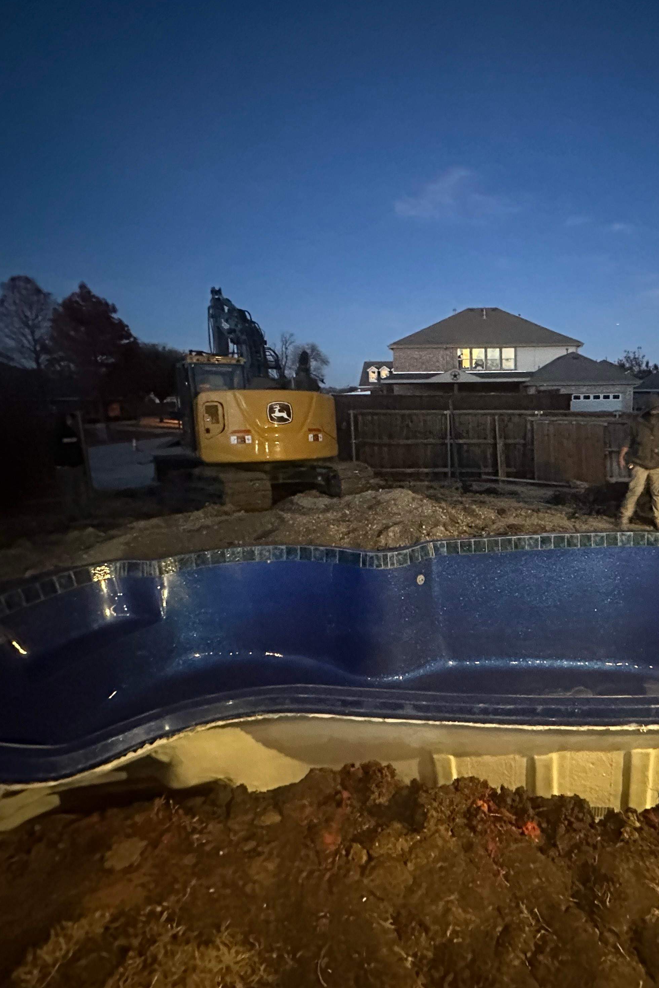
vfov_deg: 84.0
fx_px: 549
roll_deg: +0.6
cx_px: 479
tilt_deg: -10.5
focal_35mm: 20
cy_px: 489
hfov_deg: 59.2
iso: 2500
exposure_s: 1/20
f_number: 2.2
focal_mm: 2.22
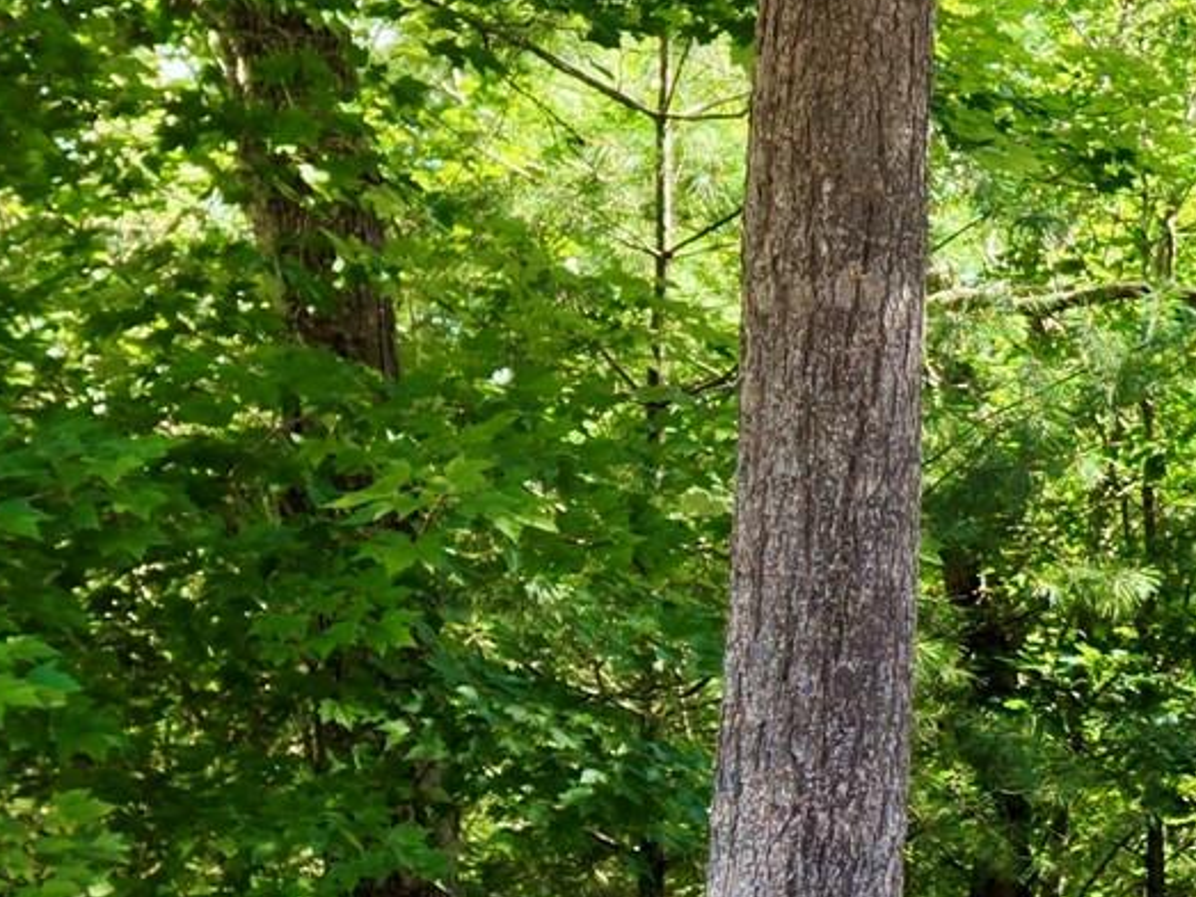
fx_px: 3247
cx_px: 1727
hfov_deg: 18.7
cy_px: 659
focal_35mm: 94
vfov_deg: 15.7
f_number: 1.8
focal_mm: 8.67
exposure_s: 1/640
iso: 350
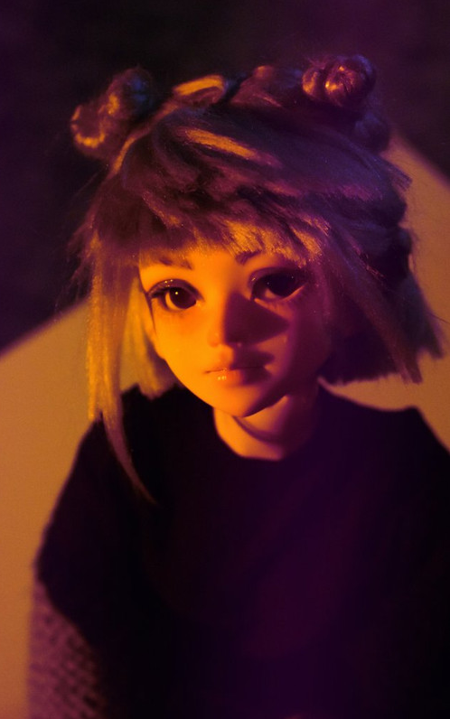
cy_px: 360
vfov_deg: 24.5
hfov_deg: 15.5
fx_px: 1657
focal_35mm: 85
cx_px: 210
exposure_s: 1/50
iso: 6400
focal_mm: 55
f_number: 5.6
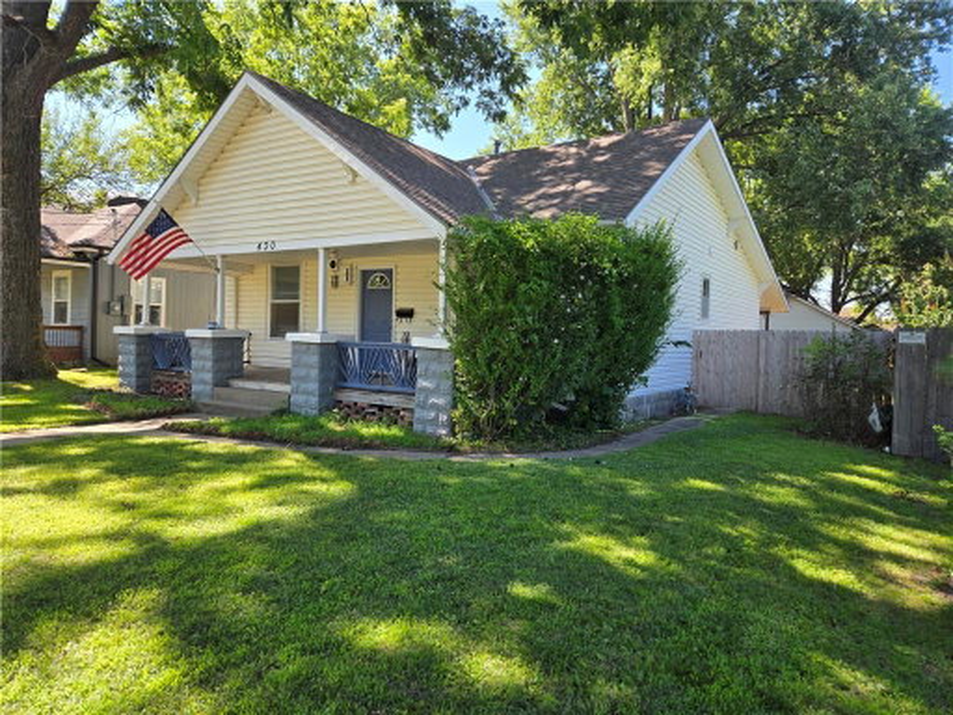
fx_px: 633
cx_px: 476
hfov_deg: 73.9
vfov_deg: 58.9
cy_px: 358
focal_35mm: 23
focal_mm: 5.4
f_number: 1.8
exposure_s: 1/360
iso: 25
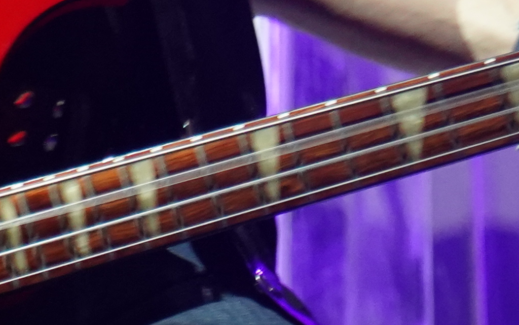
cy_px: -587
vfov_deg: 2.1
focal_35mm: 627
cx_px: -410
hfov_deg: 3.3
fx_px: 8869
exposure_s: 1/160
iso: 4000
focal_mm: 105
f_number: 4
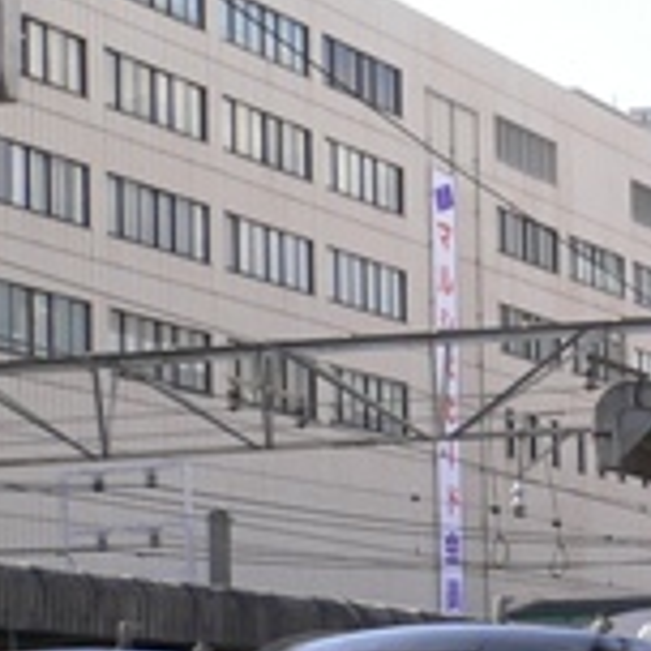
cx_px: 1135
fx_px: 2766
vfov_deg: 13.1
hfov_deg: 12.4
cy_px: 775
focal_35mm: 130
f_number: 5.6
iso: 80
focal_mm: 5.8
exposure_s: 1/160
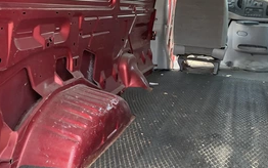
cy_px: 71
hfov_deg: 42.5
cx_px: 111
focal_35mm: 47
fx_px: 343
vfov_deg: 27.4
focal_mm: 3
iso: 64
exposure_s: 1/122
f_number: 1.8
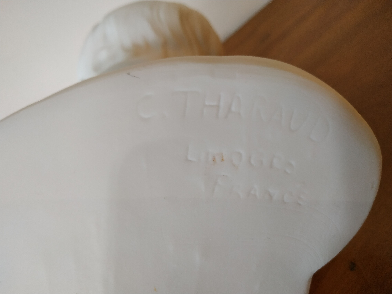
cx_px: 196
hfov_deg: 71.6
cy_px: 147
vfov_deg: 56.8
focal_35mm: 24
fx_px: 272
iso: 250
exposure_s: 1/25
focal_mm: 3.94
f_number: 1.9
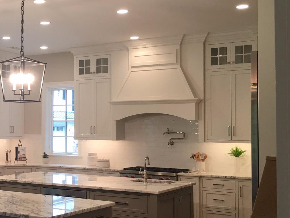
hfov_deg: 30.7
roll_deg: -0.6
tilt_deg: +2.7
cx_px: 12
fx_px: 494
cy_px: 120
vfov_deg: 24.8
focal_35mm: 59
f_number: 2.2
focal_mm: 4.15
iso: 25
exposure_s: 1/15
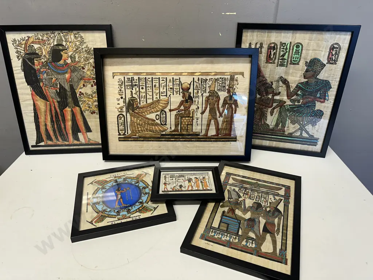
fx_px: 259
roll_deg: +0.8
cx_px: 186
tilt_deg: -29.1
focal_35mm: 24
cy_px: 140
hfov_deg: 71.6
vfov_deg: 56.8
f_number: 1.78
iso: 100
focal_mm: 6.86
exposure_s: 1/100
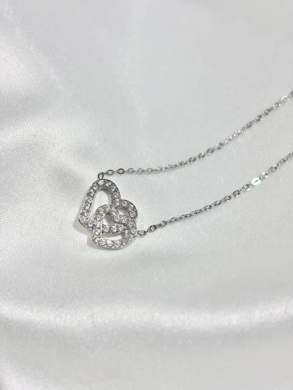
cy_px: 195
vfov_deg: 36.8
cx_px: 146
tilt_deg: -41.9
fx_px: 587
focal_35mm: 52
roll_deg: +12.3
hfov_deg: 28.0
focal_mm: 5.96
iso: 32
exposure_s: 1/316
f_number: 1.6
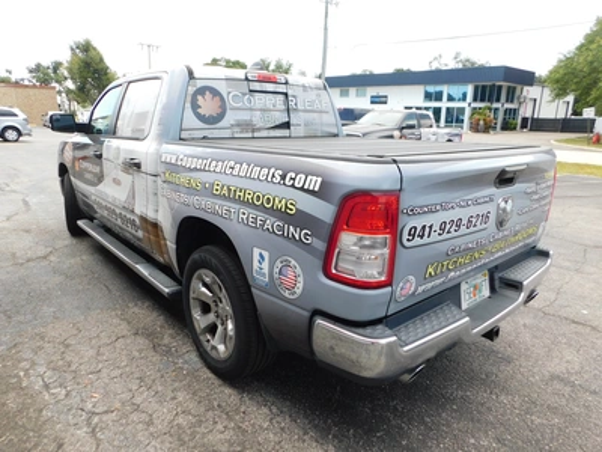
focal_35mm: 23
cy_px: 226
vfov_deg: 58.9
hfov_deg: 73.9
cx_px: 301
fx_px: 400
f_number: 3
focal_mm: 4
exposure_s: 1/320
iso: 125
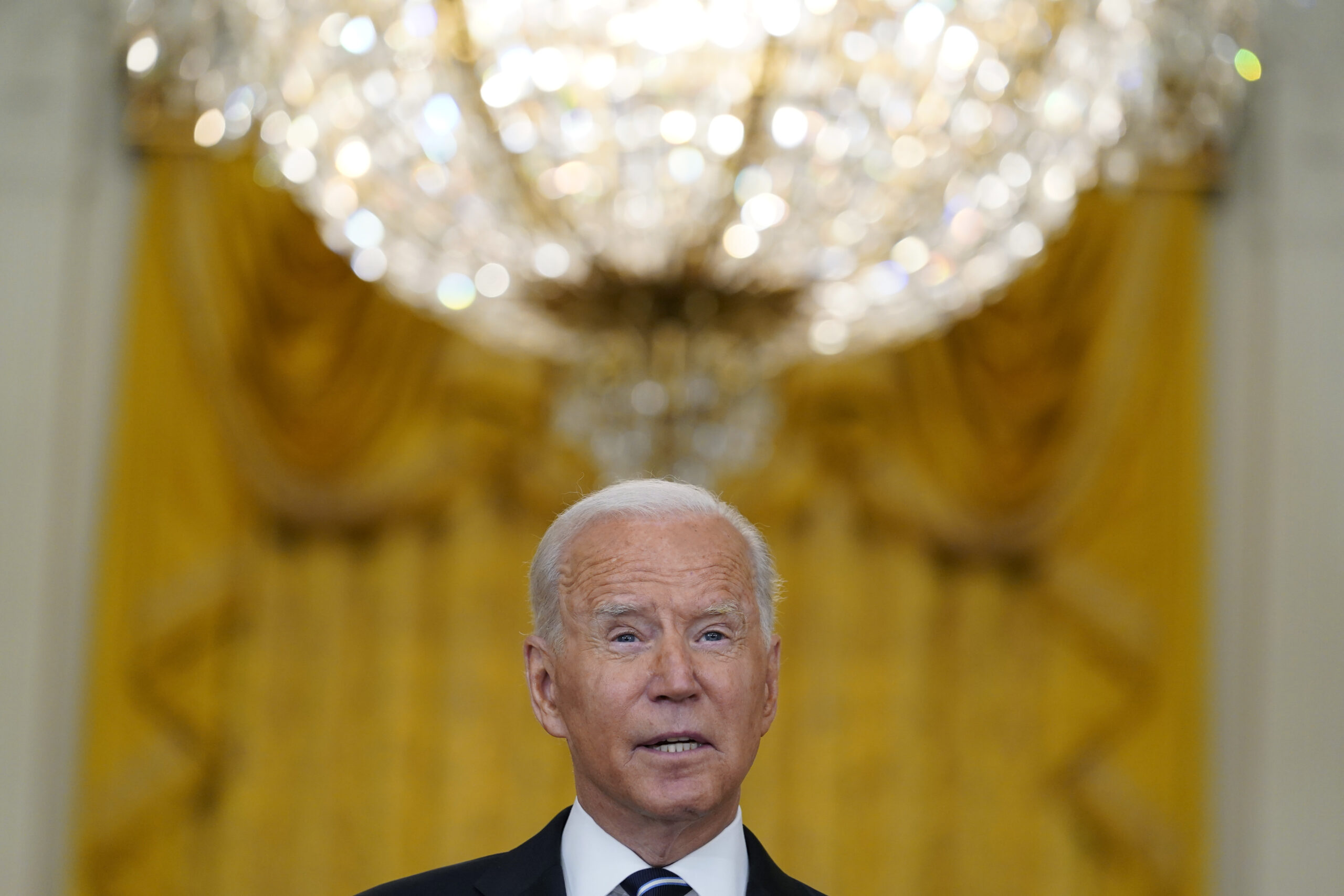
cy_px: 448
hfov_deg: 10.3
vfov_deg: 6.9
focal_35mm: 200
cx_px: 672
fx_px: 7467
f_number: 3.5
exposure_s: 1/250
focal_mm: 200
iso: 2500
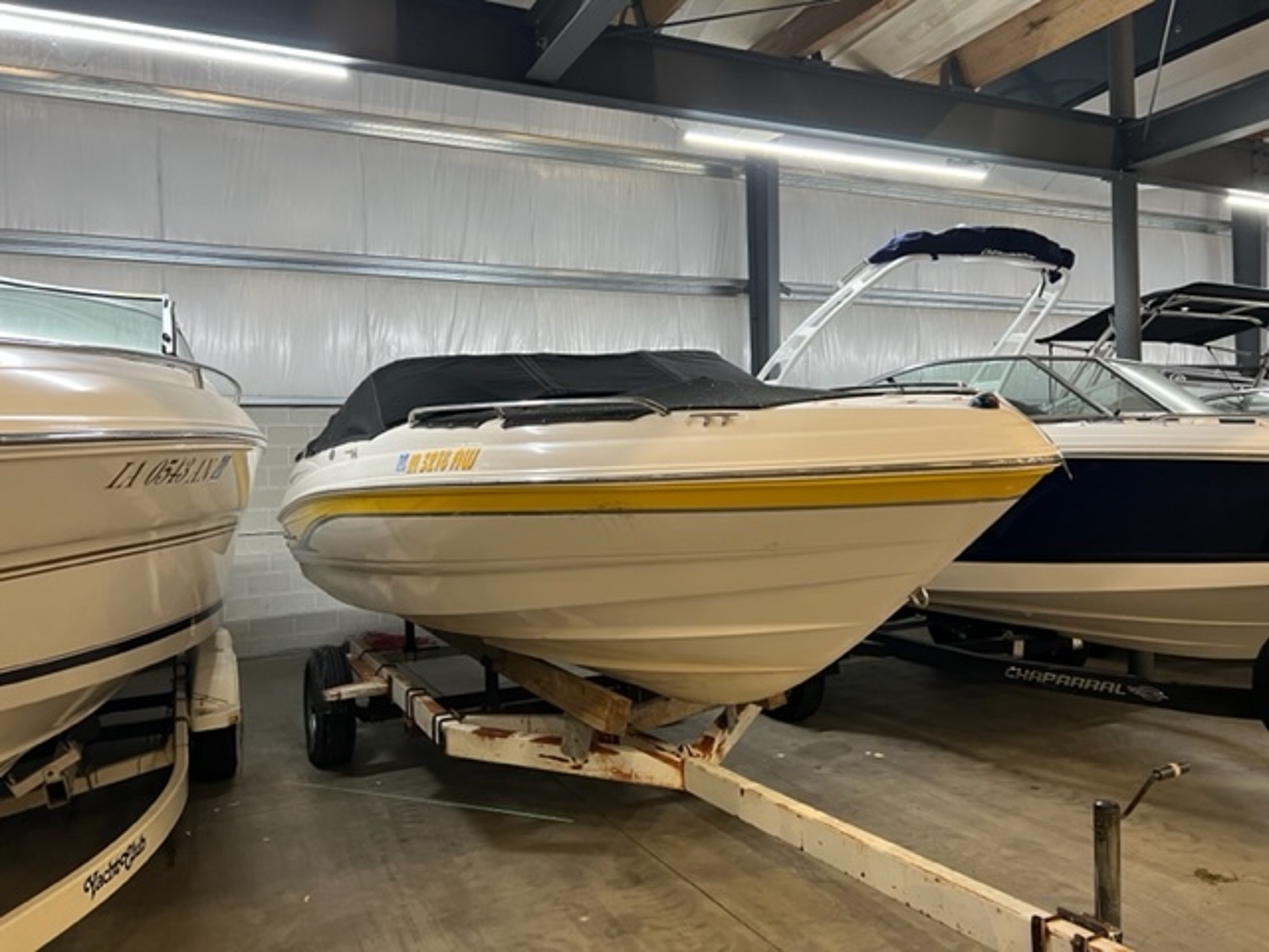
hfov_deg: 67.3
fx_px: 953
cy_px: 476
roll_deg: +2.3
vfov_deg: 53.1
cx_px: 634
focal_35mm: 26
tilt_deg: -0.5
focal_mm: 5.7
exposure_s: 1/60
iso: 200
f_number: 1.5
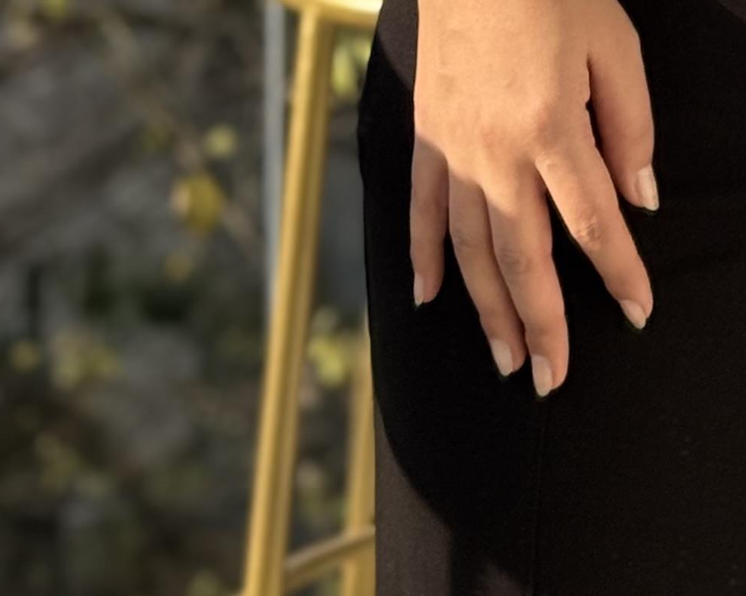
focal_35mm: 193
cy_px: -706
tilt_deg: -21.6
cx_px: 1001
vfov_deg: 7.6
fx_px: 4261
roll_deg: +0.2
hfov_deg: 9.8
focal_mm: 6.76
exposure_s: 1/987
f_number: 1.78
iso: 80
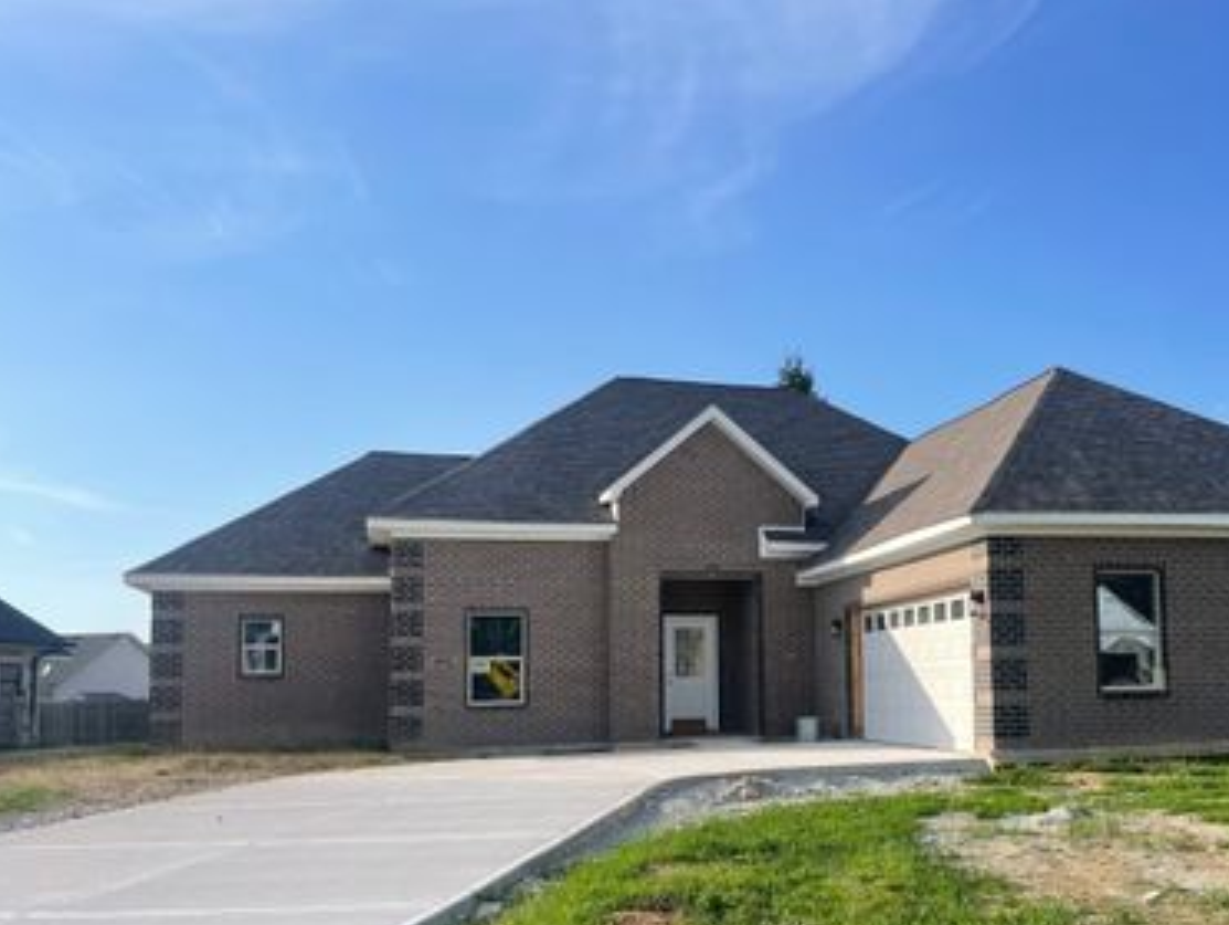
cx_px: 812
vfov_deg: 40.3
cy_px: 615
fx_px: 1244
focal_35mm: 35
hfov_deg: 51.7
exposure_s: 1/3509
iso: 32
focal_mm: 4.2
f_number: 1.6
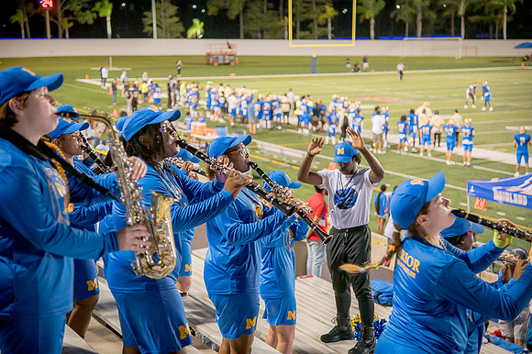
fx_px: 1152
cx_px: 266
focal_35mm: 78
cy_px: 177
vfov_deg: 17.5
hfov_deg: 26.0
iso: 2000
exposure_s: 1/200
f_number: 4
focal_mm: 78
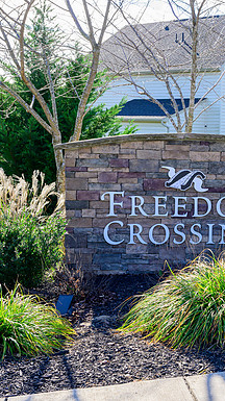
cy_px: 200
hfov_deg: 19.7
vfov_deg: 34.9
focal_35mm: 60
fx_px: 638
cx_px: 190
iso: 250
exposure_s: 1/250
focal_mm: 38
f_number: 7.1
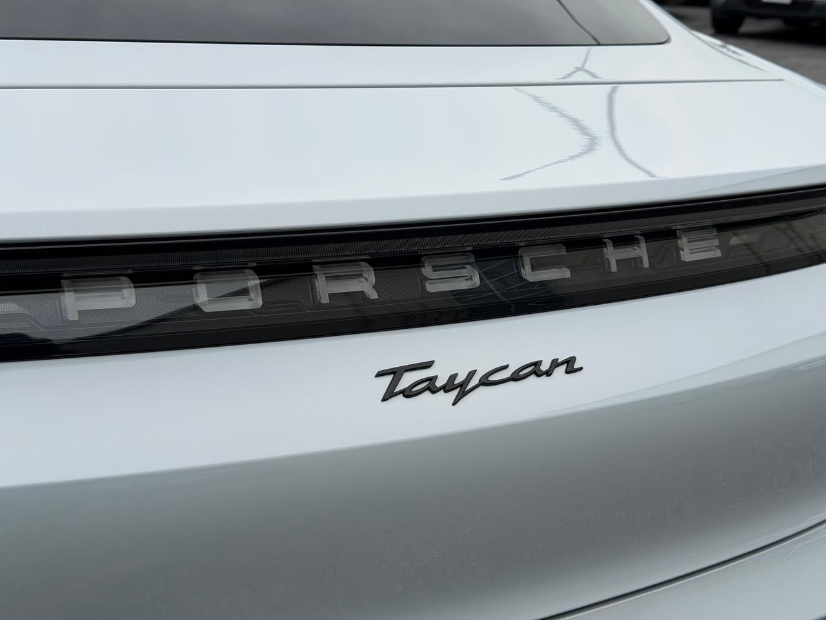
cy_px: 310
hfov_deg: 39.7
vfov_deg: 30.3
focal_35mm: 48
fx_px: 1145
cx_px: 413
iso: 64
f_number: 1.78
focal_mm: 6.76
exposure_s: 1/3704
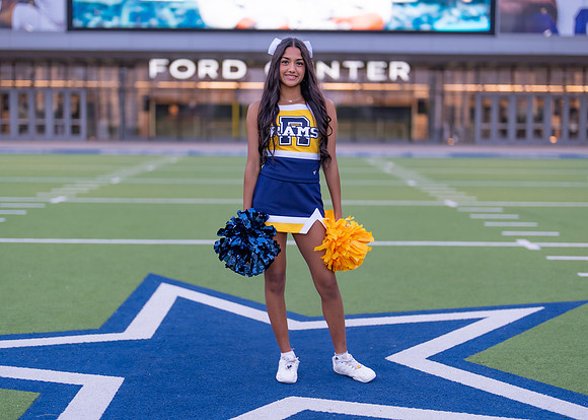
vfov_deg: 24.7
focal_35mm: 57
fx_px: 959
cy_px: 216
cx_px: 295
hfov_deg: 34.1
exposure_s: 1/320
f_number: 1.2
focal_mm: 50
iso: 250
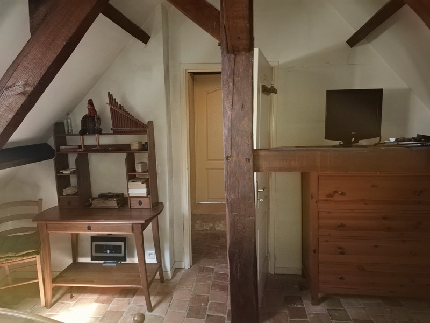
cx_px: 215
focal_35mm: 23
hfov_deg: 73.9
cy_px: 162
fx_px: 286
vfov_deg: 58.9
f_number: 1.8
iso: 50
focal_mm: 5.54
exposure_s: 1/33
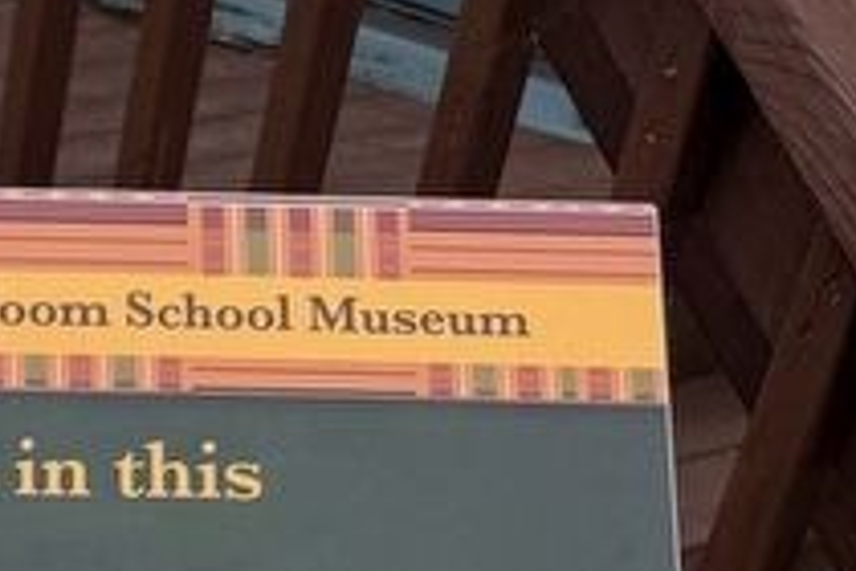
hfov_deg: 18.1
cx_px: -563
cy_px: 1007
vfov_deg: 13.1
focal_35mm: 95
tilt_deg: -35.1
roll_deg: -1.1
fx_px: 2259
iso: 80
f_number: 1.78
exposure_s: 1/1230
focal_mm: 6.76
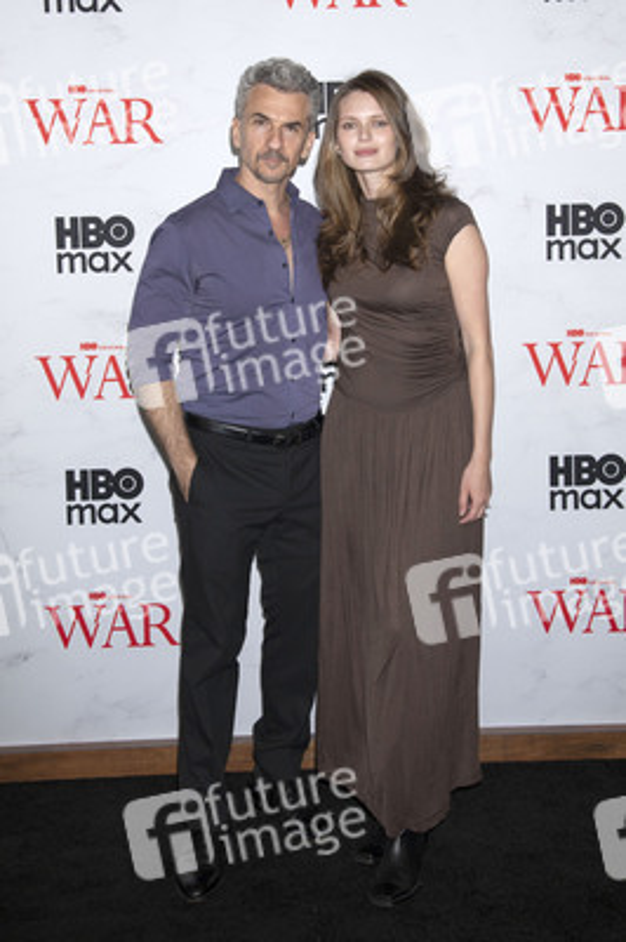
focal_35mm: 40
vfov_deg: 48.5
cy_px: 471
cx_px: 313
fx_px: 1045
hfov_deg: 33.3
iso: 640
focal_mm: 40
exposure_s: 1/200
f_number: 6.3
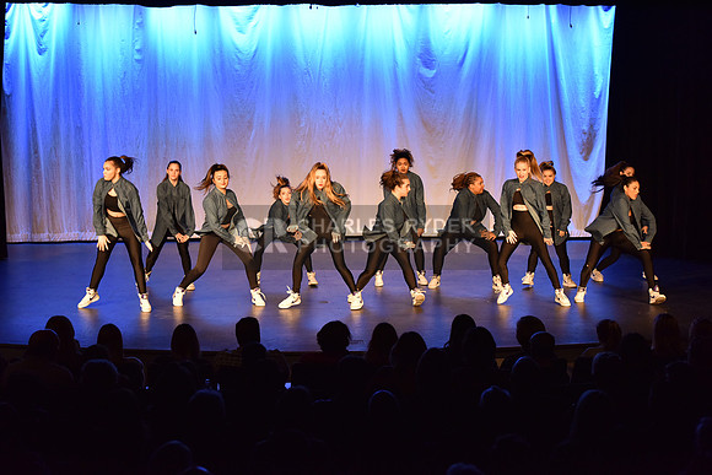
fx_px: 1583
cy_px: 238
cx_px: 356
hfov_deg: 25.4
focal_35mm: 80
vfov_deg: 17.1
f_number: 4
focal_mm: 80
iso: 2000
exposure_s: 1/250
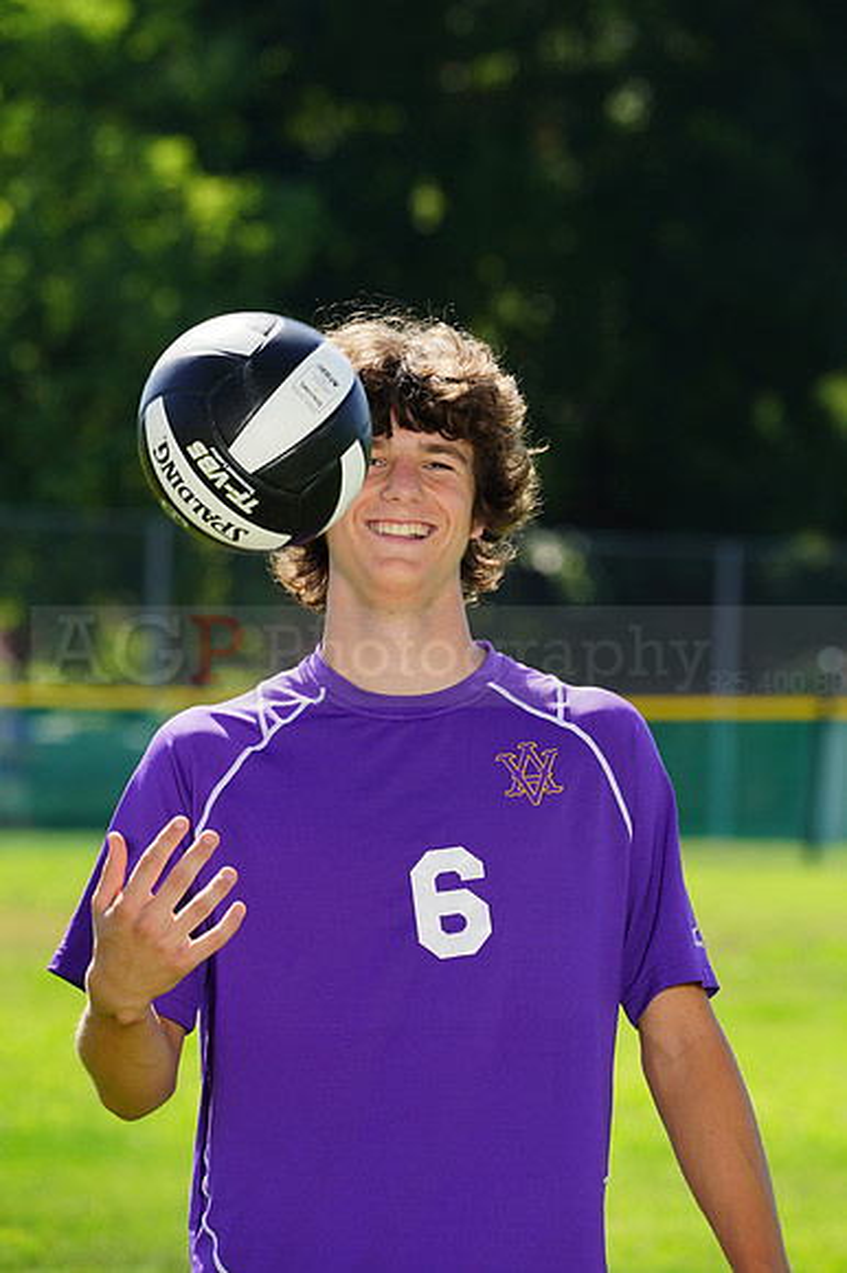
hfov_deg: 4.4
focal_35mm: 309
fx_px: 10917
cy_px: 636
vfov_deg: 6.7
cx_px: 424
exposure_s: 1/200
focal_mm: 309
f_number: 11
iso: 200
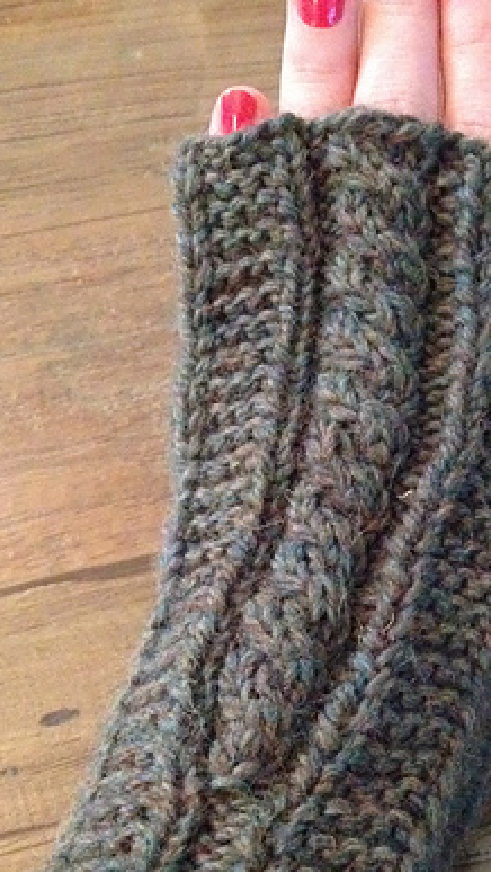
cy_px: 595
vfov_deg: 33.0
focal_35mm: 63
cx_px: 410
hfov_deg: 18.9
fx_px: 1457
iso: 800
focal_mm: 4.28
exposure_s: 1/15
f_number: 2.4
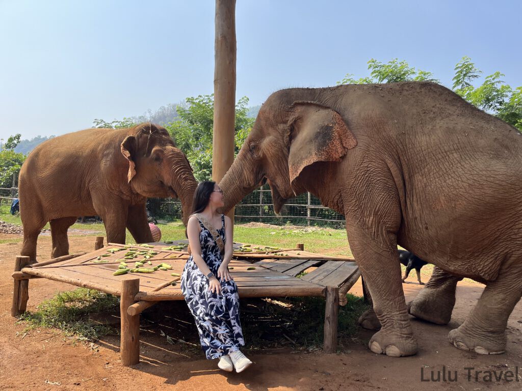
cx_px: 261
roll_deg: -1.2
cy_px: 196
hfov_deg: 67.3
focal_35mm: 26
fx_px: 392
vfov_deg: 53.1
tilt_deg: -0.5
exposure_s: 1/1748
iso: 50
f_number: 1.6
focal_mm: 5.1
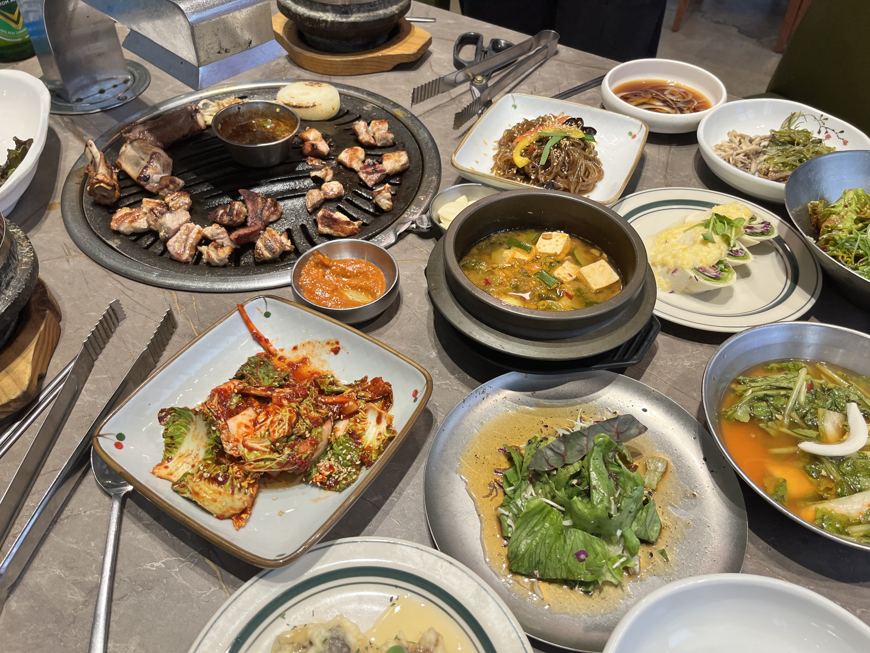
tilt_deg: -46.2
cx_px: 435
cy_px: 326
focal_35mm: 26
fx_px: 653
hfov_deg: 67.3
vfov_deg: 53.1
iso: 80
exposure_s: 1/120
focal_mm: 5.1
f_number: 1.6
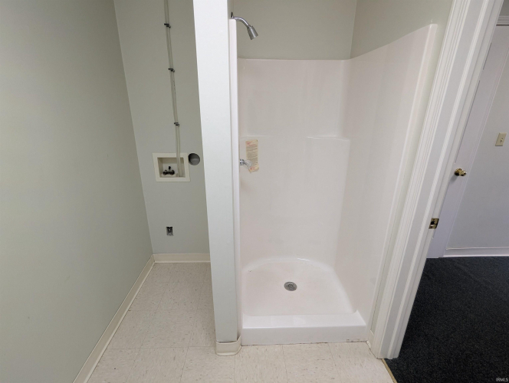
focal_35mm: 16
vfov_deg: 78.2
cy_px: 192
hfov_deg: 94.4
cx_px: 254
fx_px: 236
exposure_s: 1/40
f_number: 2.2
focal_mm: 2.35
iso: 53
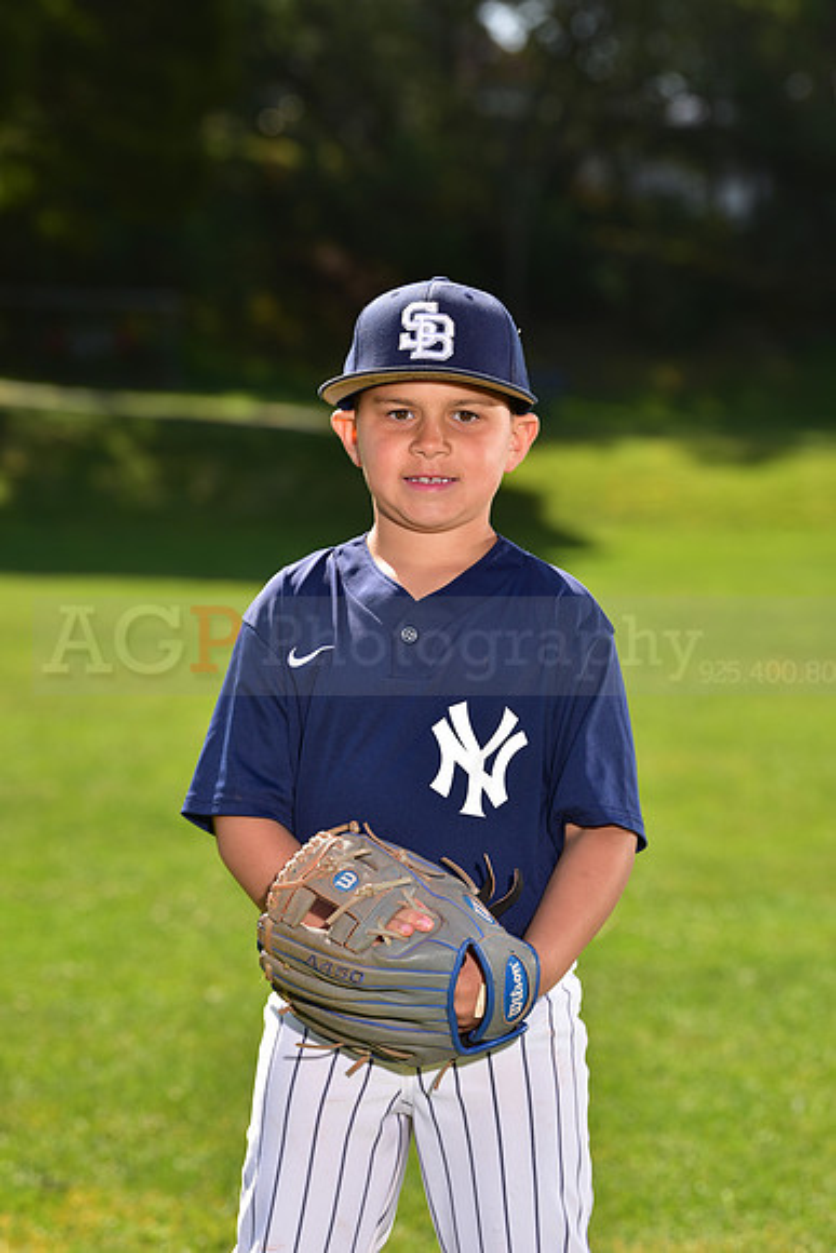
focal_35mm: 135
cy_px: 626
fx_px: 4699
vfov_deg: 15.2
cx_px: 418
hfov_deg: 10.2
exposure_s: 1/250
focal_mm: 135
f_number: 5.6
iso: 80
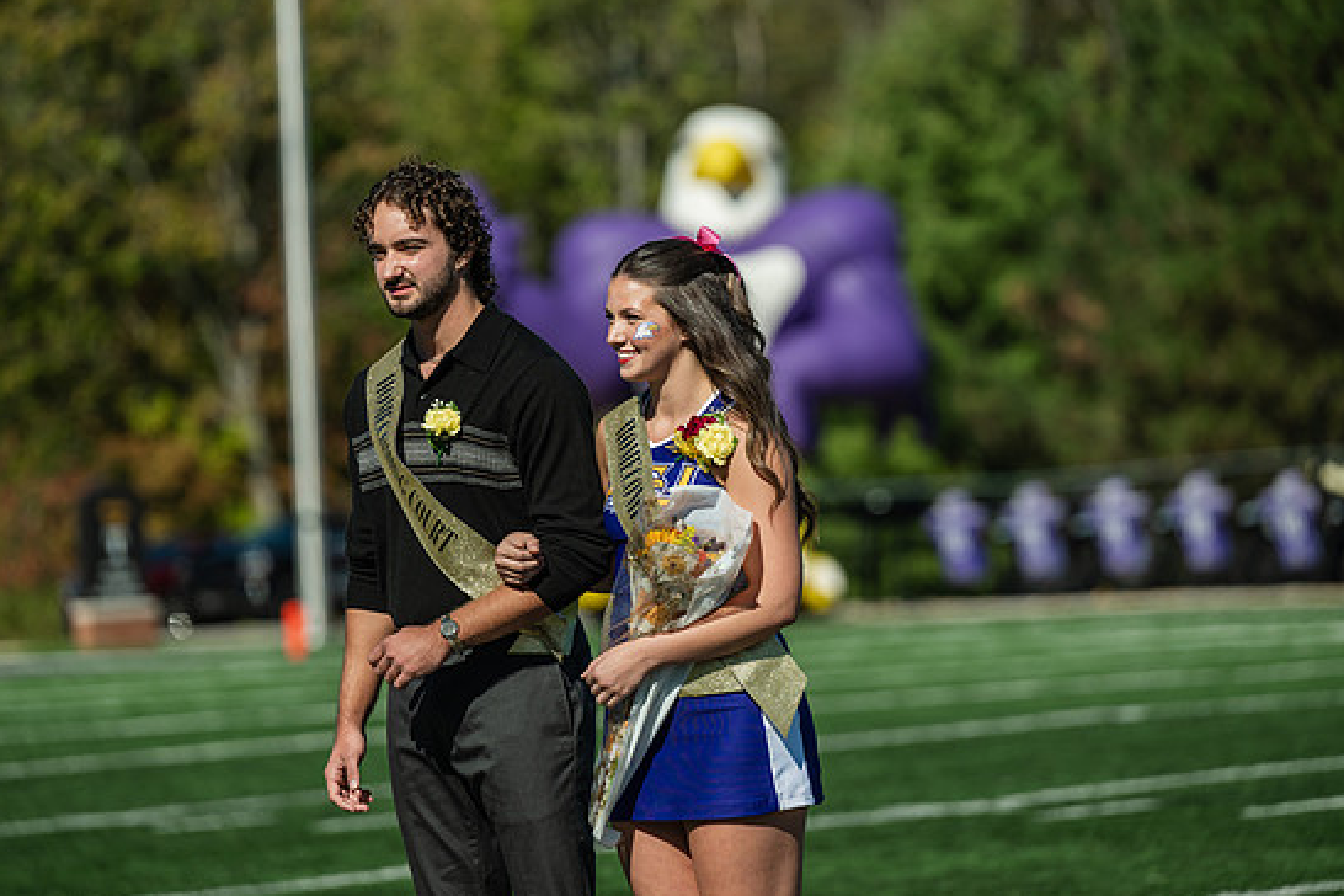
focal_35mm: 202
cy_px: 442
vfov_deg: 6.8
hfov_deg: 10.2
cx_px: 662
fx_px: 7541
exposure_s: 1/1600
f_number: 3.5
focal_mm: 190
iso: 100
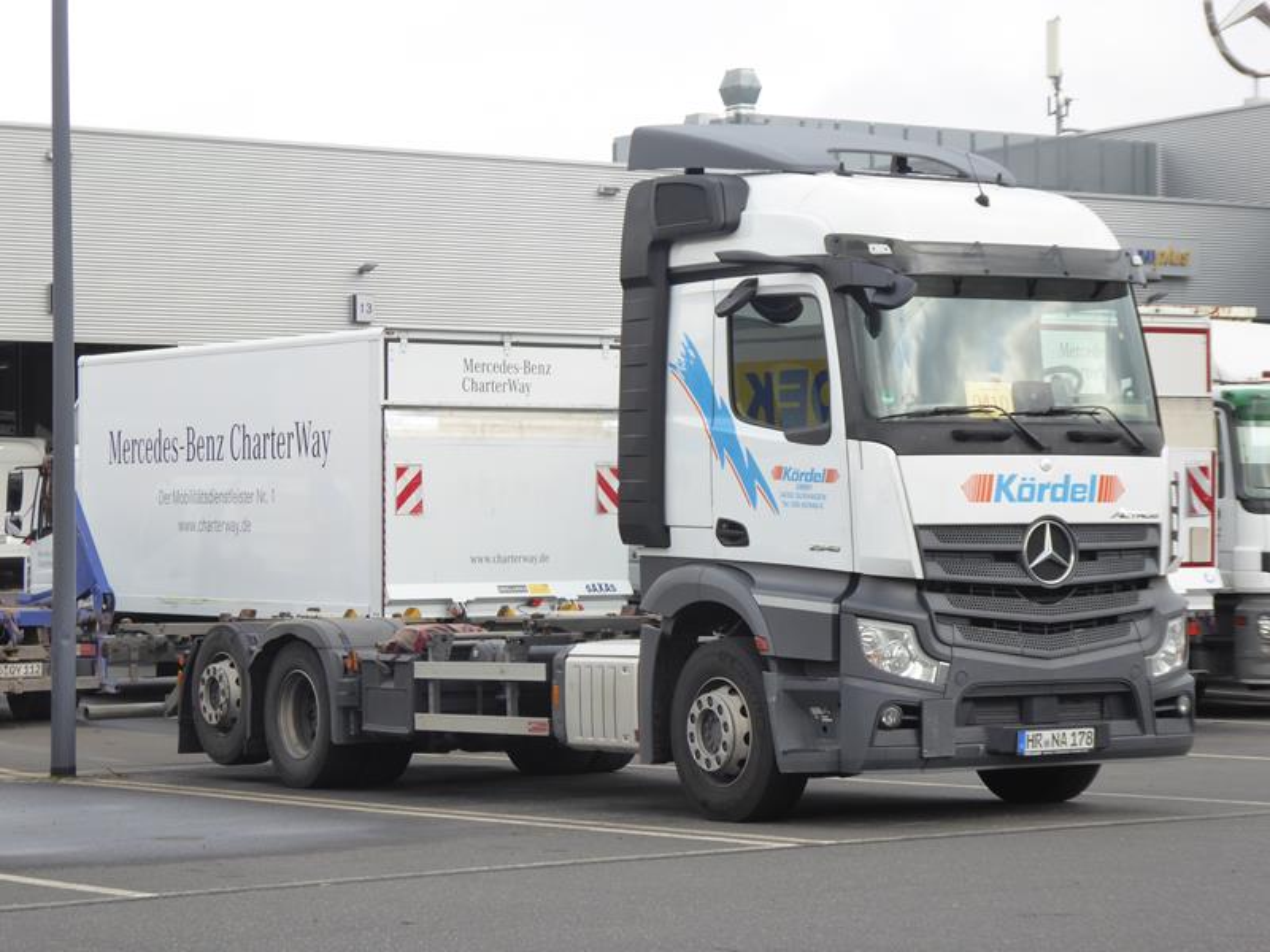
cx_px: 635
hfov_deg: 23.3
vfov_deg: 17.6
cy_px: 476
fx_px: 3082
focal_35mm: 84
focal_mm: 15
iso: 160
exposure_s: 1/200
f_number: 4.8
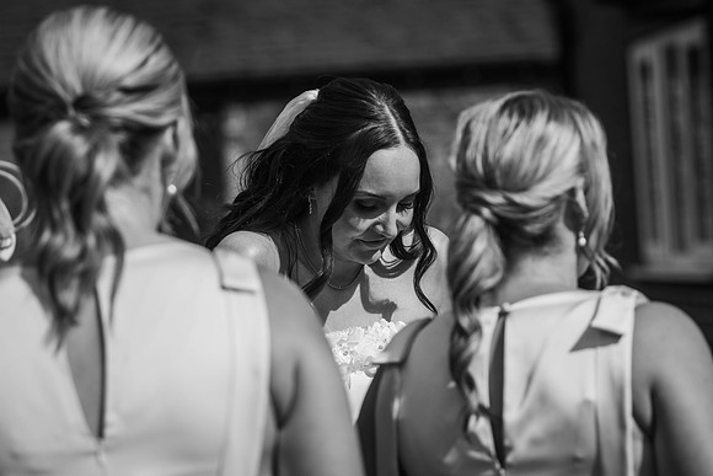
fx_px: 3031
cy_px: 238
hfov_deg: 13.4
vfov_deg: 9.0
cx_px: 356
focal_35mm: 153
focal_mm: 102
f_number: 2.8
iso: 100
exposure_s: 1/3200
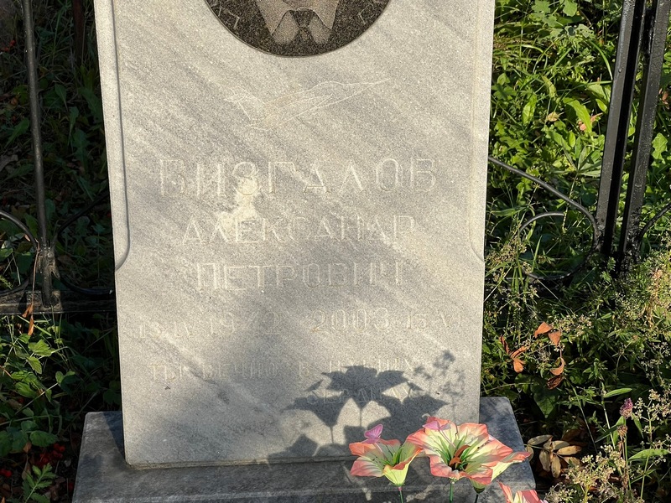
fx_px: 1493
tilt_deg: -29.9
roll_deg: -2.1
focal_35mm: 77
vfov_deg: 19.1
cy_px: 252
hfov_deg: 25.3
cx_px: 336
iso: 32
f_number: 2.8
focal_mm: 9
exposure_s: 1/699
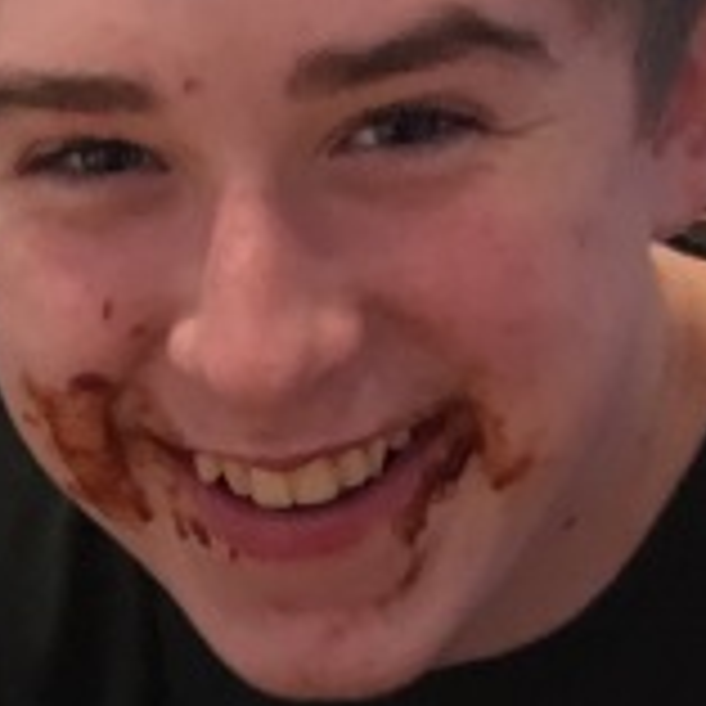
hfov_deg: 13.2
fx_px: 3023
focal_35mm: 131
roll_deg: +1.7
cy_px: 445
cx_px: 9
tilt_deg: -9.0
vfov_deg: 13.3
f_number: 2.2
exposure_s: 1/15
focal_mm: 4.15
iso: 500
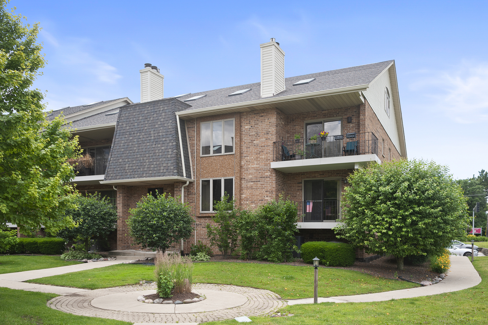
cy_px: 162
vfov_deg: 42.3
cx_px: 244
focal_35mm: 31
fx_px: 420
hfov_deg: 60.3
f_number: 8
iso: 400
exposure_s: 1/400
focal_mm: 31
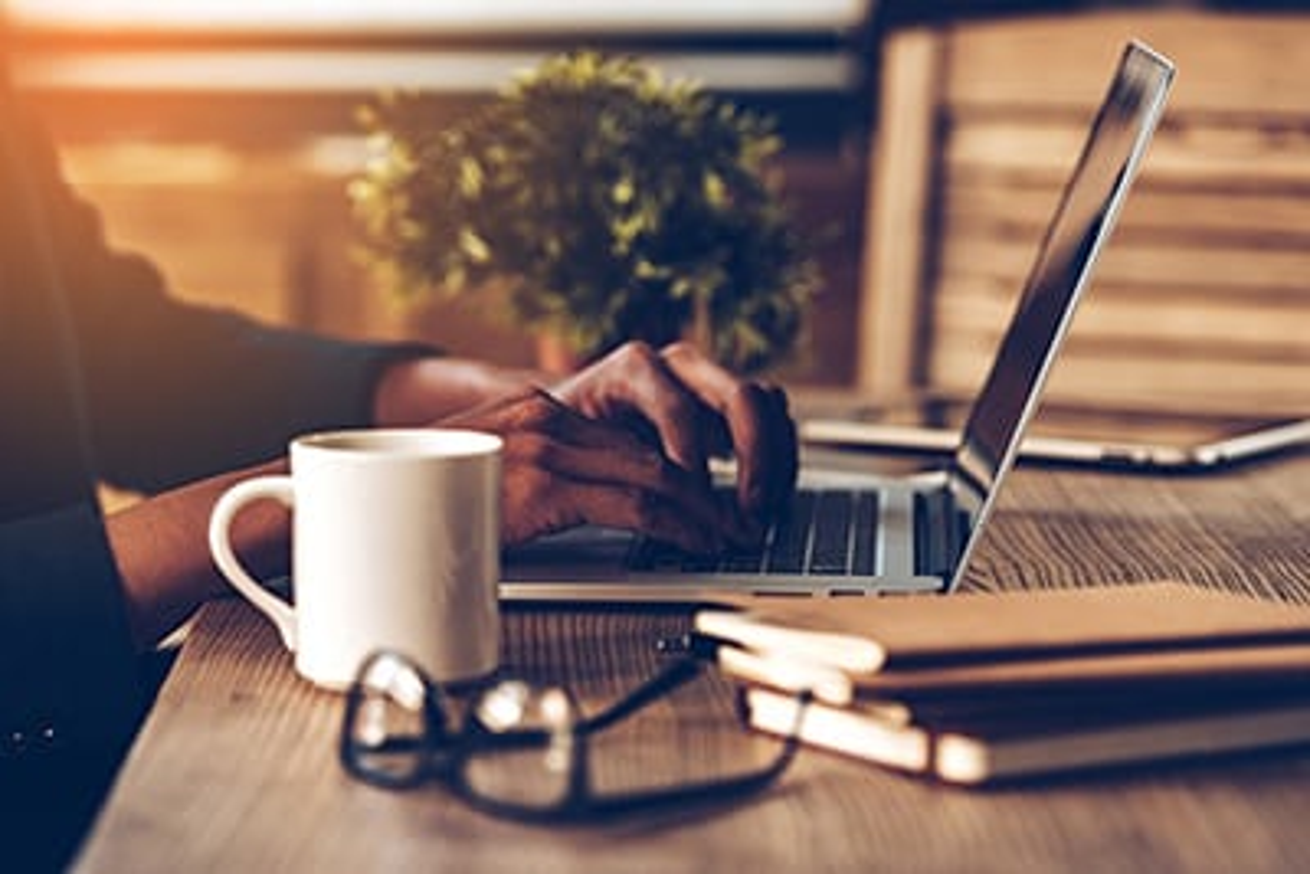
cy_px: 437
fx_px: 4732
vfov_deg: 10.6
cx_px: 655
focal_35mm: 130
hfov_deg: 15.8
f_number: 3.5
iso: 400
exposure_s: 1/125
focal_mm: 130
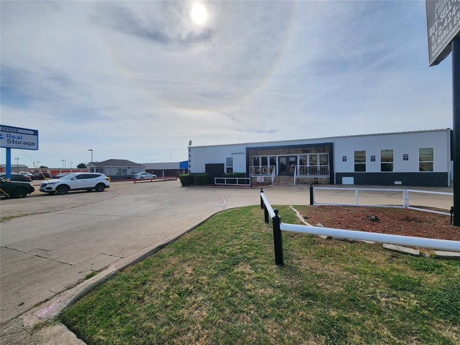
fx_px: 173
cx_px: 230
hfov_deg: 106.2
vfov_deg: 89.9
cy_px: 172
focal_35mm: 13
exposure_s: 1/4076
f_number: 2.2
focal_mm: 2.2
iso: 50
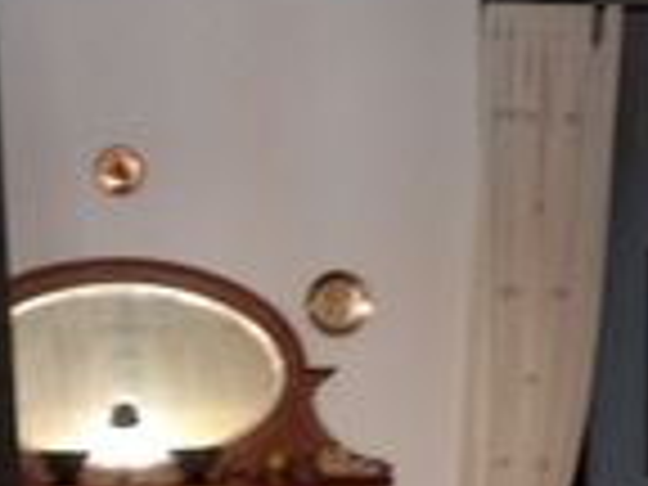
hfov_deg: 18.2
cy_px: 657
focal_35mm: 108
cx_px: 310
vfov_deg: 13.2
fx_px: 2022
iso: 800
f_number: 2.2
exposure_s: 1/17
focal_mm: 3.81
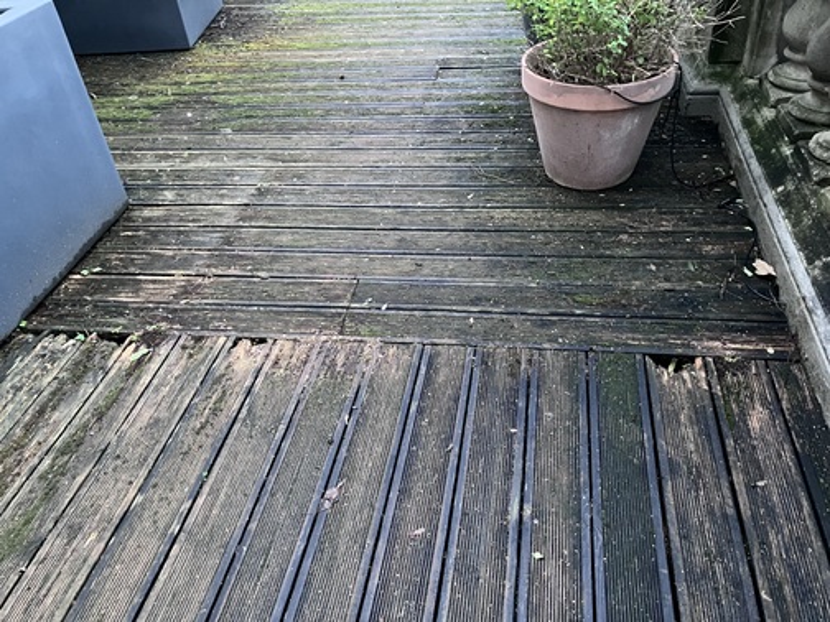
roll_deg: +6.7
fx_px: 671
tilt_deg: -38.5
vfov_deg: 49.7
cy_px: 311
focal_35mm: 28
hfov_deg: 63.4
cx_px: 415
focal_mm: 3.99
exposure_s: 1/17
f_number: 1.8
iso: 640
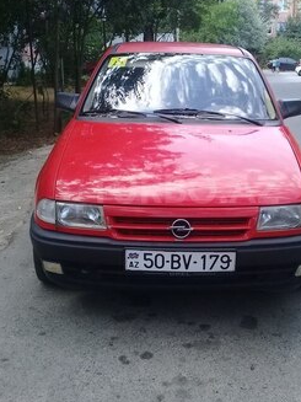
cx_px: 184
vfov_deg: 40.4
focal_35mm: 47
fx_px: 545
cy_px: 189
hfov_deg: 30.8
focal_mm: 3.3
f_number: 2.2
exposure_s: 1/185
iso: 50
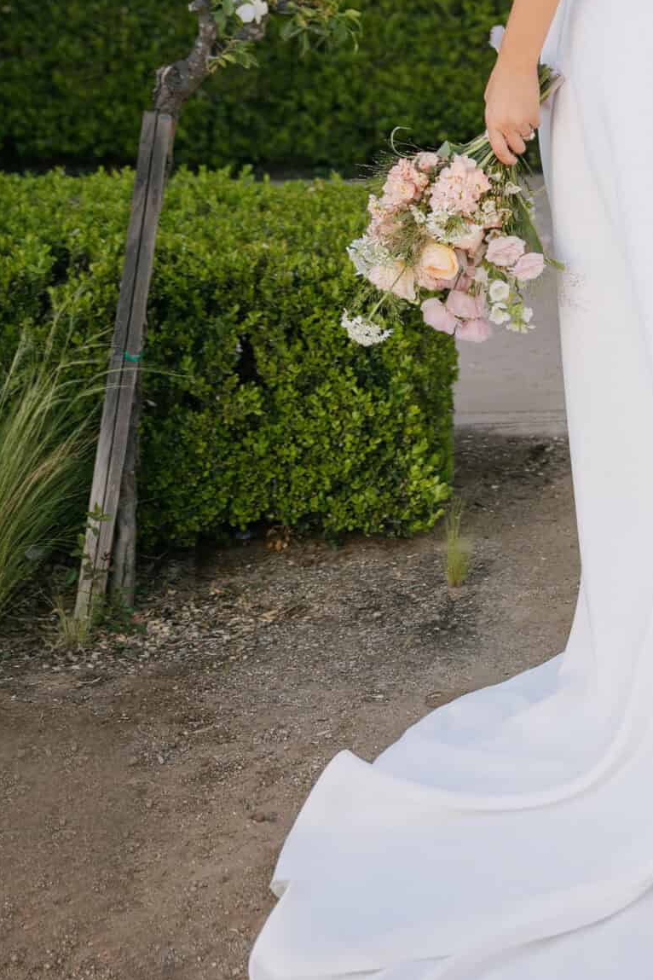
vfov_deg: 20.4
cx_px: 711
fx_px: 2666
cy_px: 75
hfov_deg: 13.7
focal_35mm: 98
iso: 64
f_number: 2.8
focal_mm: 44
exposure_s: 1/500
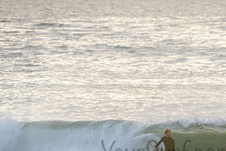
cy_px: 145
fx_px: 6164
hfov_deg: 2.1
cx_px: 180
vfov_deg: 1.4
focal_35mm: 982
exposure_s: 1/1000
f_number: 5.6
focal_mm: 500
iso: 280
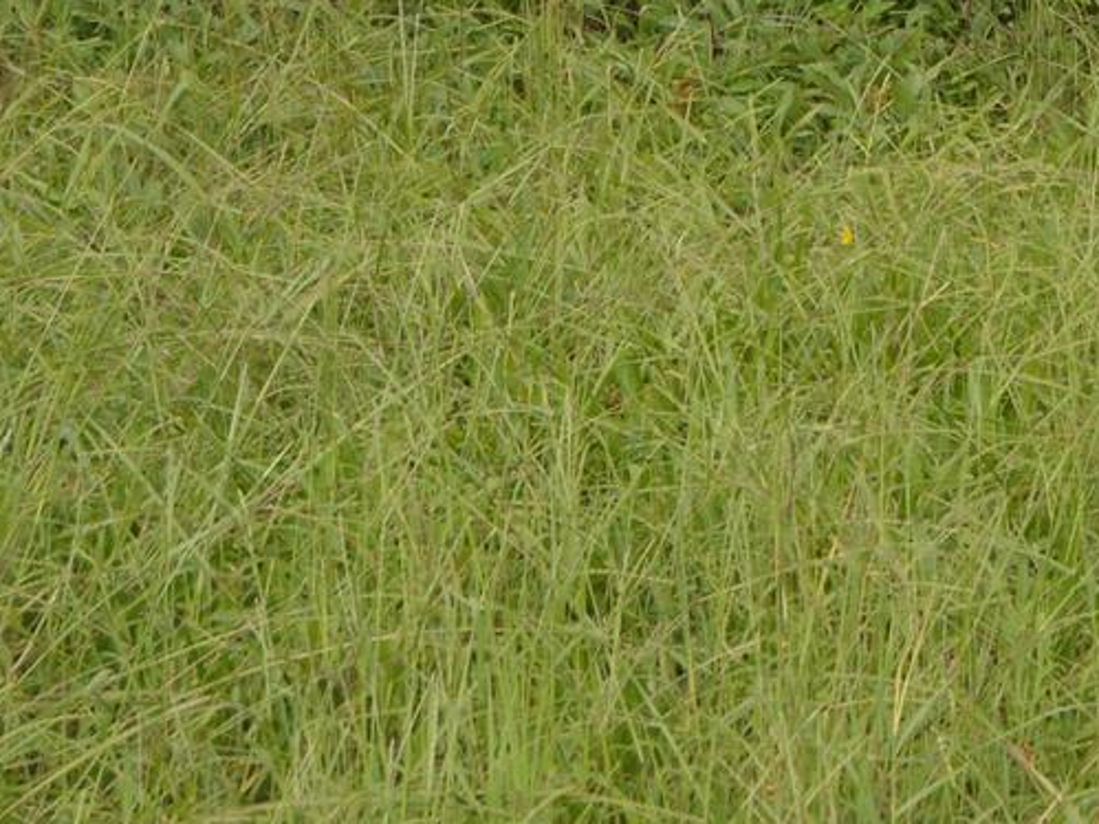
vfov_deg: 9.9
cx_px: 1641
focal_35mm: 142
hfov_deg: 13.1
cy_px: -620
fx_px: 4507
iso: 100
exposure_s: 1/200
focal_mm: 24
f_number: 6.3
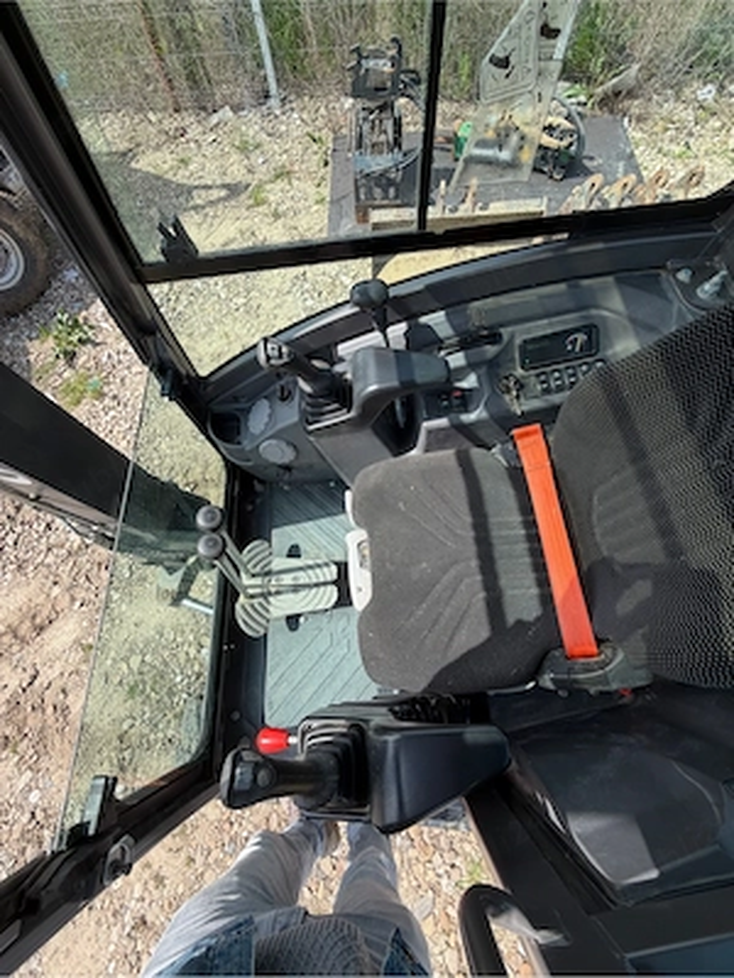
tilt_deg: -68.4
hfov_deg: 85.7
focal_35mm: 14
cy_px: 489
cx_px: 367
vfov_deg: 102.1
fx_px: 396
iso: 40
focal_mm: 2.22
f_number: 2.2
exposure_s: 1/522
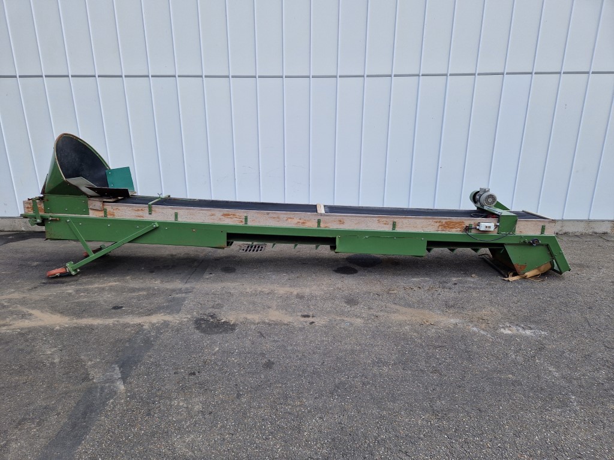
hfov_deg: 73.9
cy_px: 230
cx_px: 307
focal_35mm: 23
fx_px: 408
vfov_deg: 58.9
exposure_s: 1/636
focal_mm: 5.4
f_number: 1.8
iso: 50
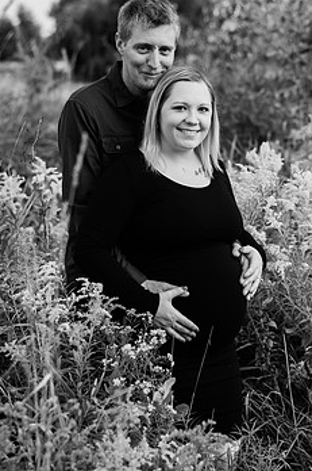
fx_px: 978
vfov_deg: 26.9
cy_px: 169
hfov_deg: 18.1
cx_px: 187
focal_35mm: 75
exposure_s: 1/640
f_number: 2.8
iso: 200
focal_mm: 58
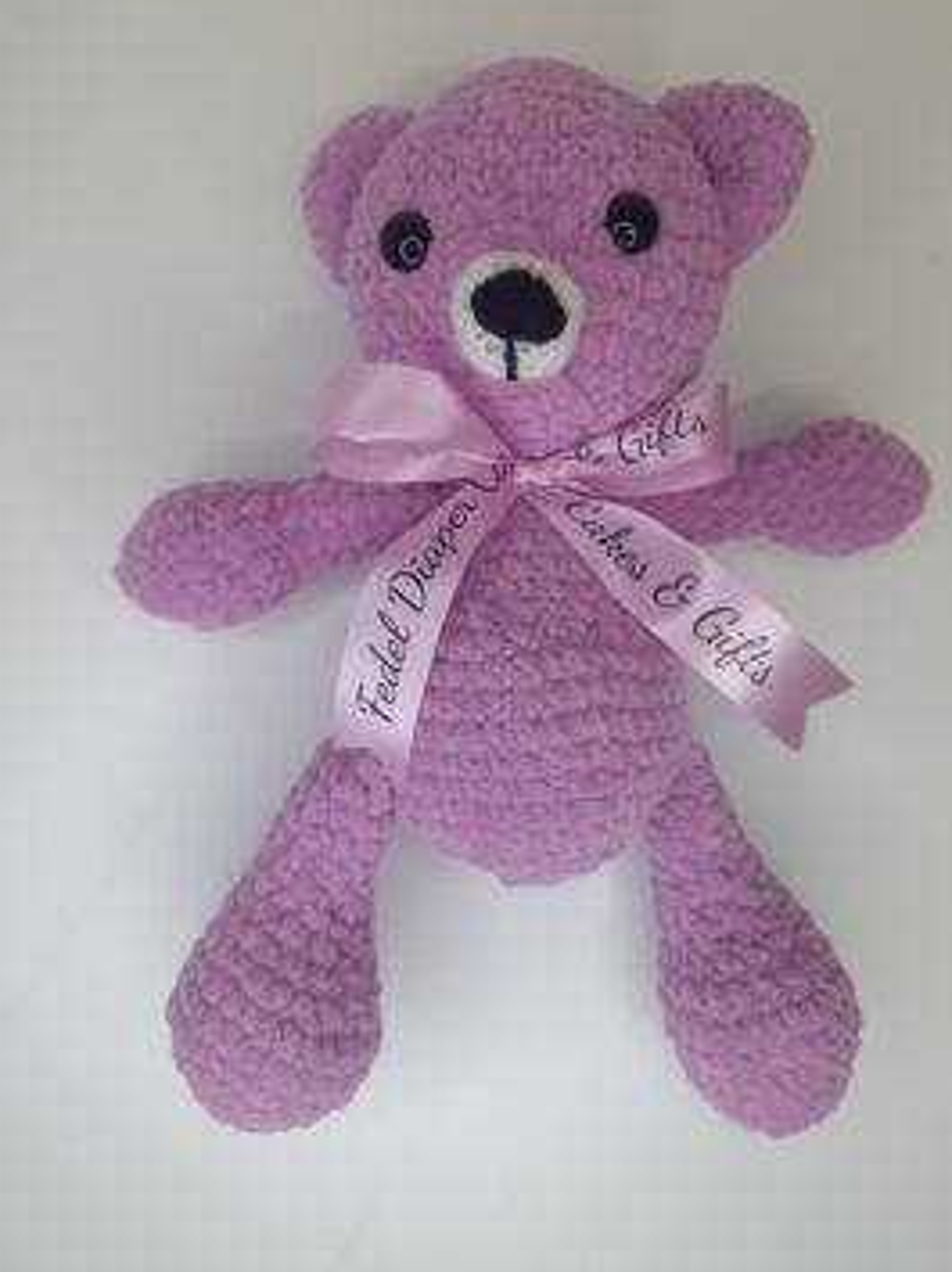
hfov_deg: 53.0
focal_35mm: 26
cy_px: 561
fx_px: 955
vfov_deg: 67.1
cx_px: 481
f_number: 1.8
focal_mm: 5.54
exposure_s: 1/100
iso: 64
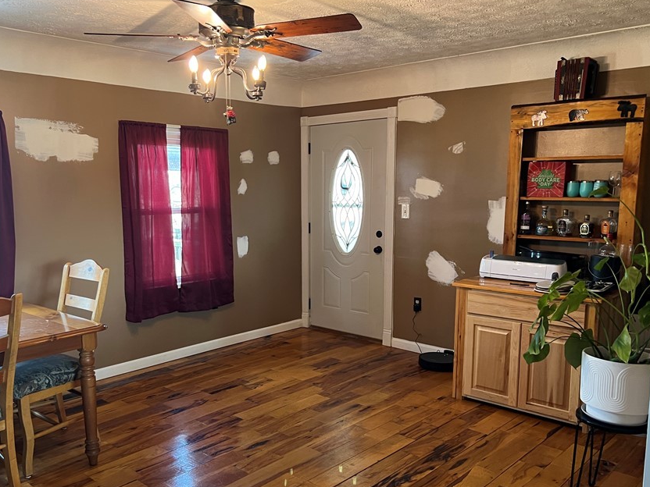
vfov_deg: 44.1
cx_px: 267
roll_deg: +0.8
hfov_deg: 56.5
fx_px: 601
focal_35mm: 32
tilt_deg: -8.2
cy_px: 265
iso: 250
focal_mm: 5.7
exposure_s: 1/60
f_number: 1.5
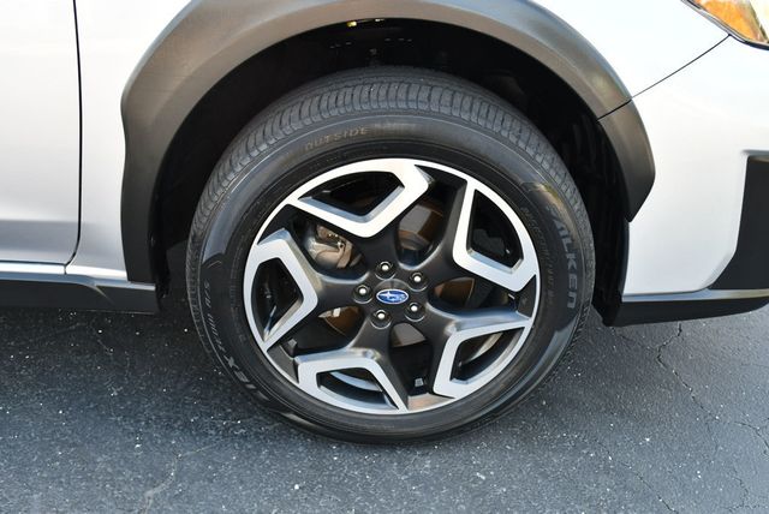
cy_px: 257
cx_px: 384
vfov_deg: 36.9
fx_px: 770
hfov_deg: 53.1
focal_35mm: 36
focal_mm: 18
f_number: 4
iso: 400
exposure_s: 1/250
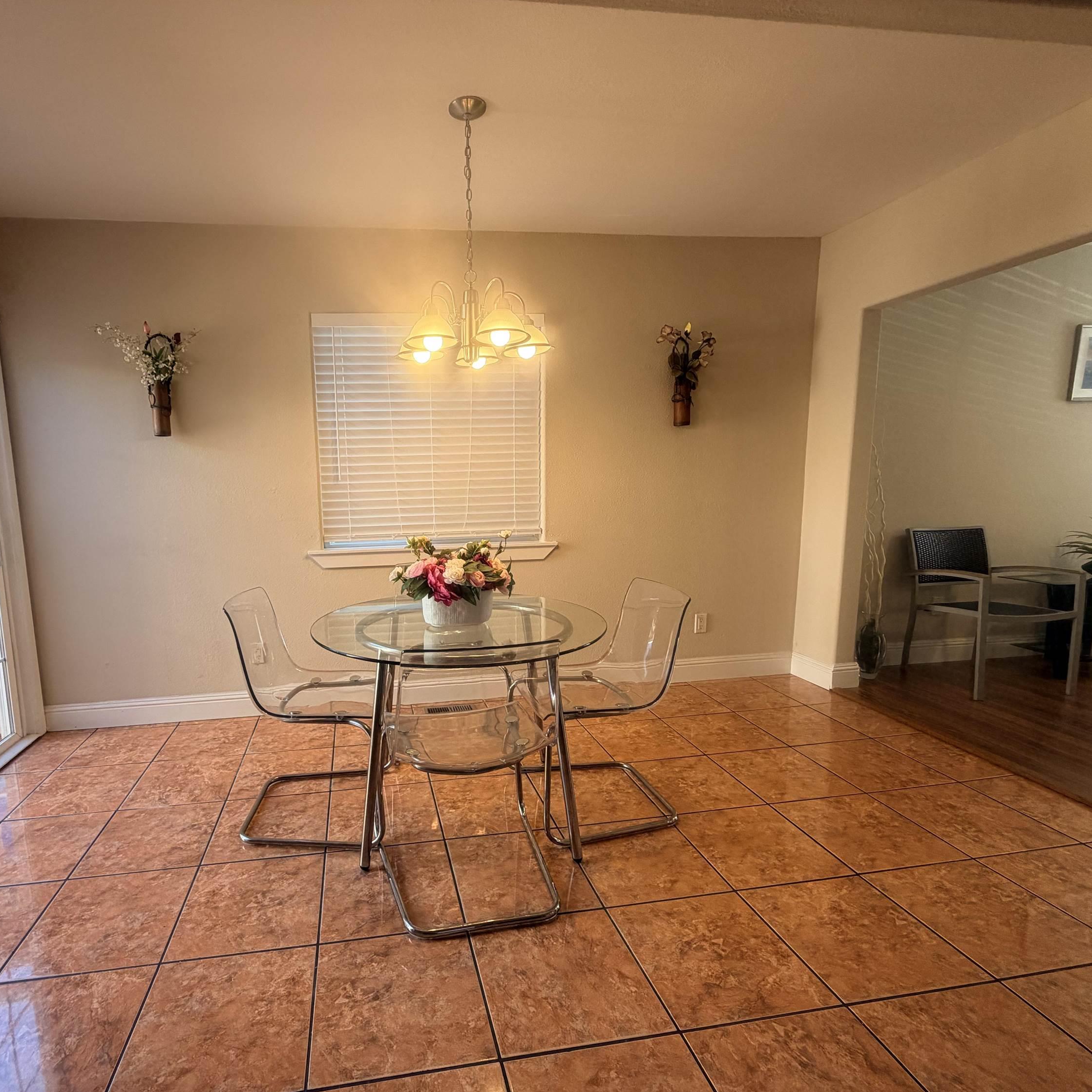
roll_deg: +2.3
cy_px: 560
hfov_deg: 83.0
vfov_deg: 84.0
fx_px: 607
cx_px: 441
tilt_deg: -7.7
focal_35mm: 17
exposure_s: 1/120
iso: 125
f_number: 2.2
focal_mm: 2.22
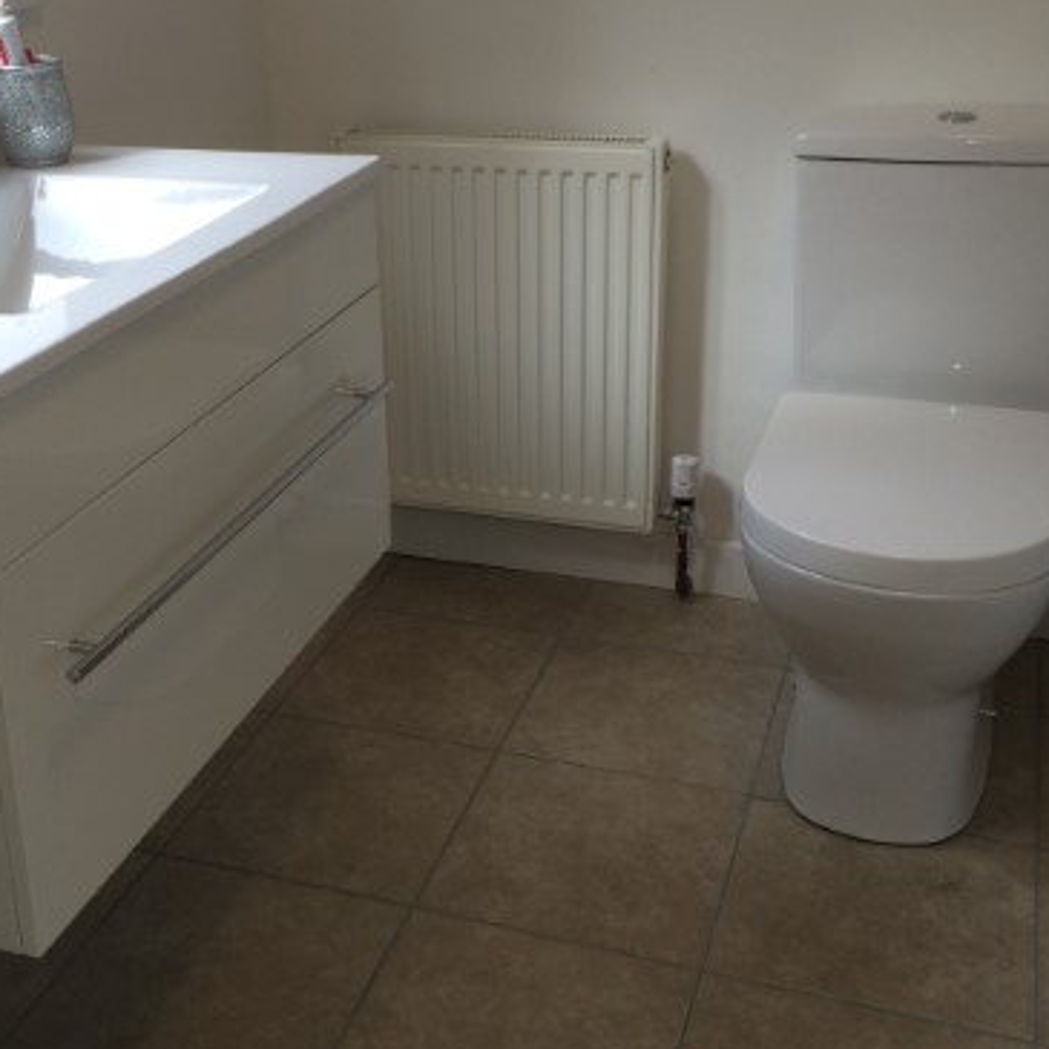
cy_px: 422
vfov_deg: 37.4
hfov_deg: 37.3
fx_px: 1543
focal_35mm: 45
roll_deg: +3.7
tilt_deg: -21.0
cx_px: 397
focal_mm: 4.15
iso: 40
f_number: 2.2
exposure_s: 1/100
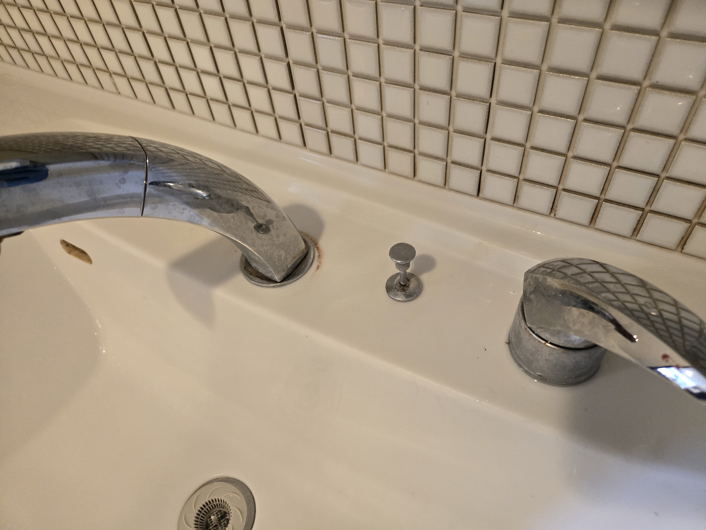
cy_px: 265
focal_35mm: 23
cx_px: 353
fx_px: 469
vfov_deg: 58.9
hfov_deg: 73.9
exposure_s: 1/100
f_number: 1.8
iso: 640
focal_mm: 5.4
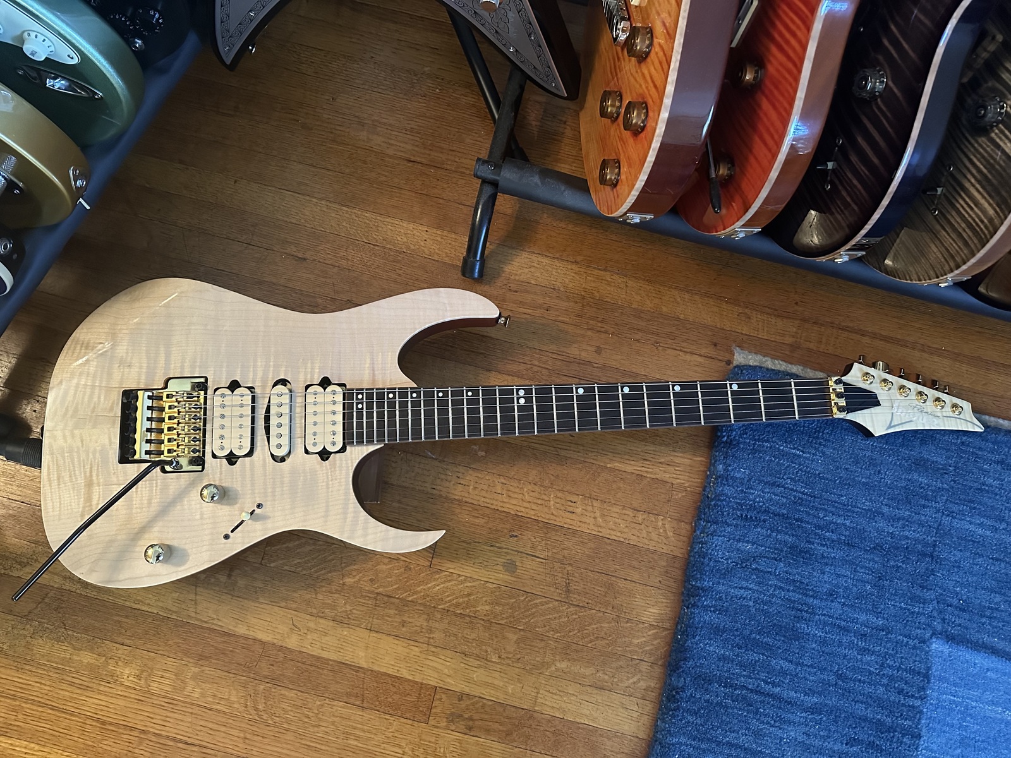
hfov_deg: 71.6
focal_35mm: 24
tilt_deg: -81.4
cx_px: 506
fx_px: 701
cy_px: 379
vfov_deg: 56.8
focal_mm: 6.86
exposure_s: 1/40
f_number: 1.78
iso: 800
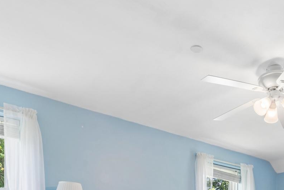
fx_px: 284
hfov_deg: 51.1
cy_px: 239
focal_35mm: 36
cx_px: 209
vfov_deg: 30.2
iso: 250
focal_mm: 14
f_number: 9
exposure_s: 1/15
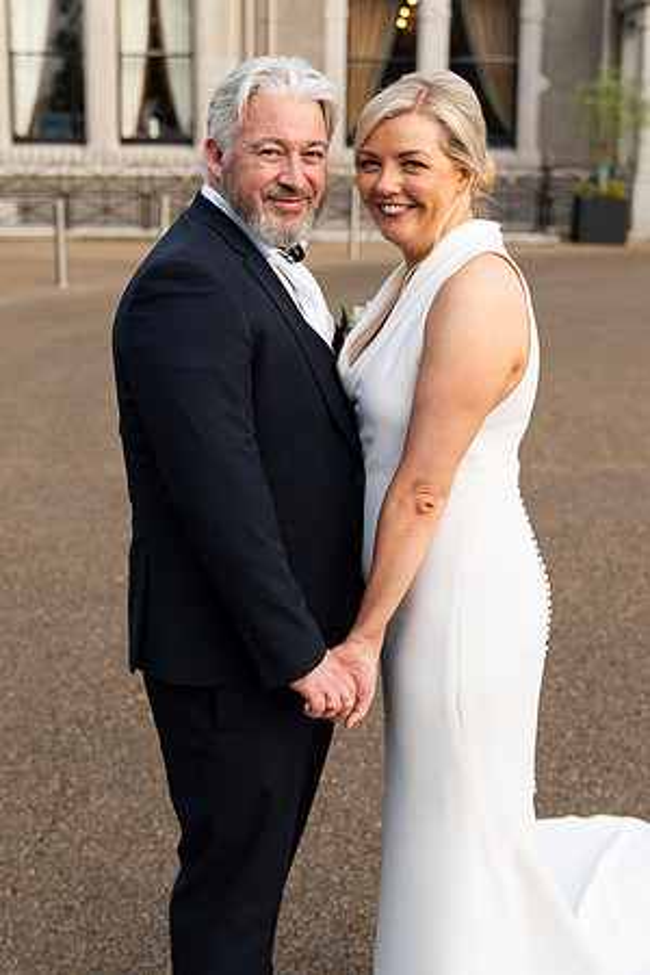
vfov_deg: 36.2
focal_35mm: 55
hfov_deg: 24.6
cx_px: 325
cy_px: 488
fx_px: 1489
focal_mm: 37
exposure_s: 1/200
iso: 125
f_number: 2.8
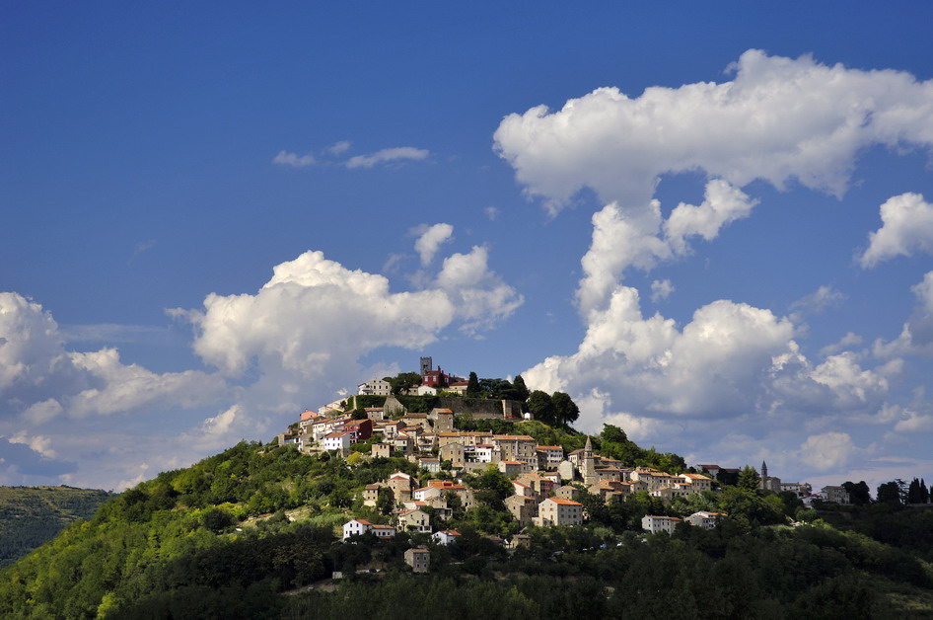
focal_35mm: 82
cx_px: 466
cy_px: 310
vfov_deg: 16.5
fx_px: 2135
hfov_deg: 24.6
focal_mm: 55
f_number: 4
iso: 100
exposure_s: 1/640
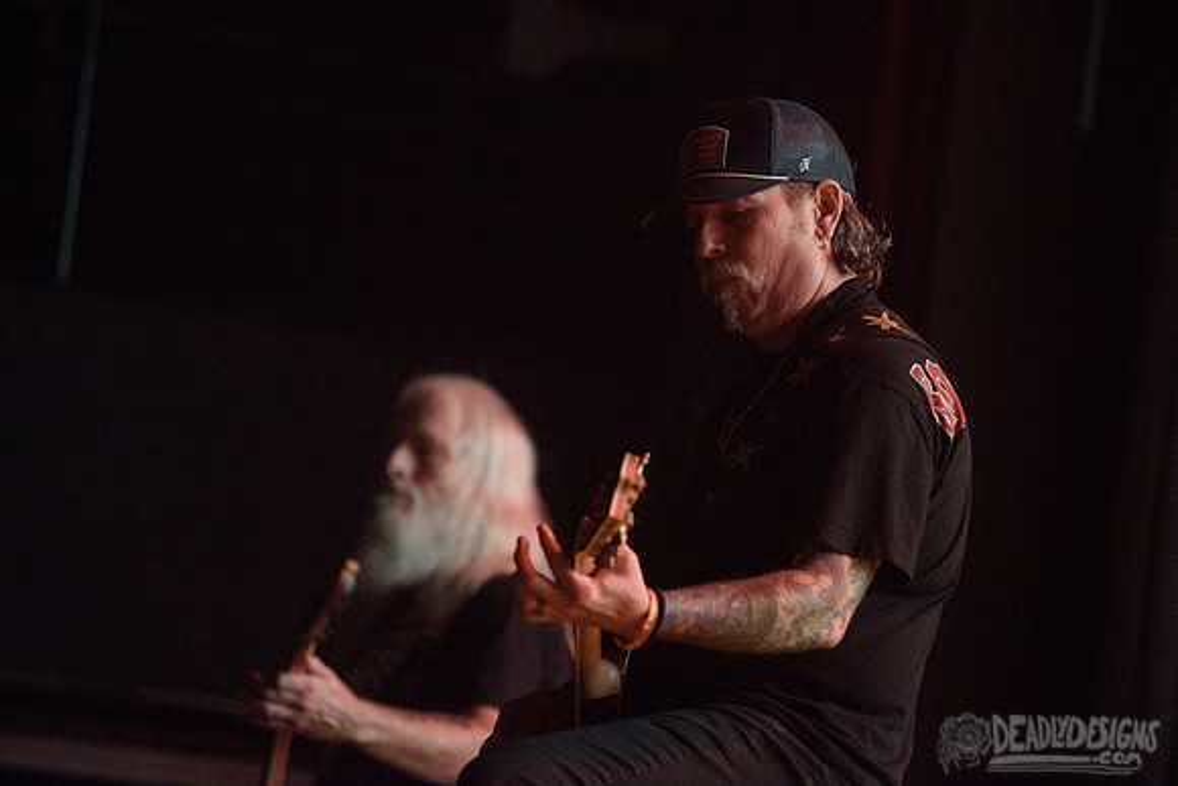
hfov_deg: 10.4
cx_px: 613
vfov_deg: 7.0
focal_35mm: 198
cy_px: 366
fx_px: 6471
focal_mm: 185
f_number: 3.5
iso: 3200
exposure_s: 1/200
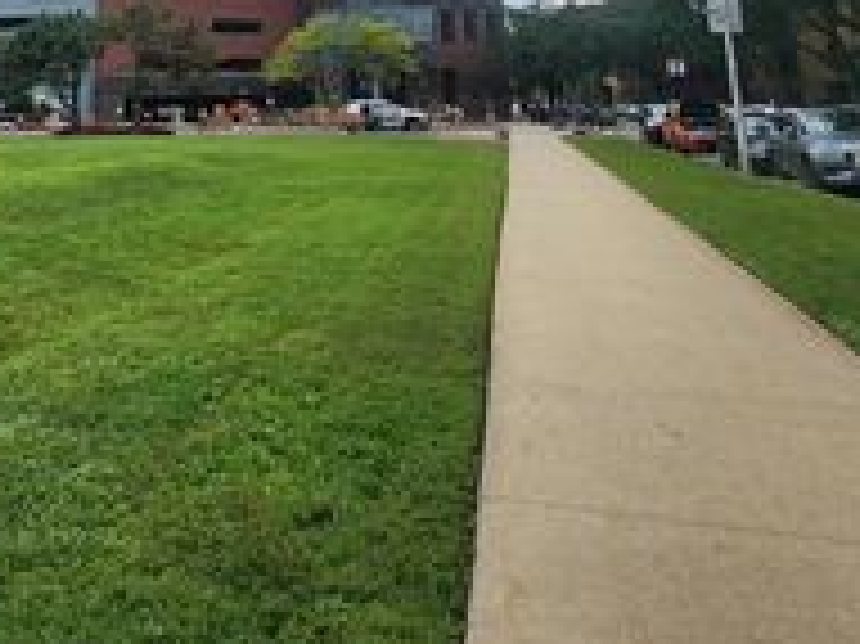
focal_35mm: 34
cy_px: -173
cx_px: 266
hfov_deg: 52.6
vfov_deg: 32.5
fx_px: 844
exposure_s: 1/890
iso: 50
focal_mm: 2.2
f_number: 2.2
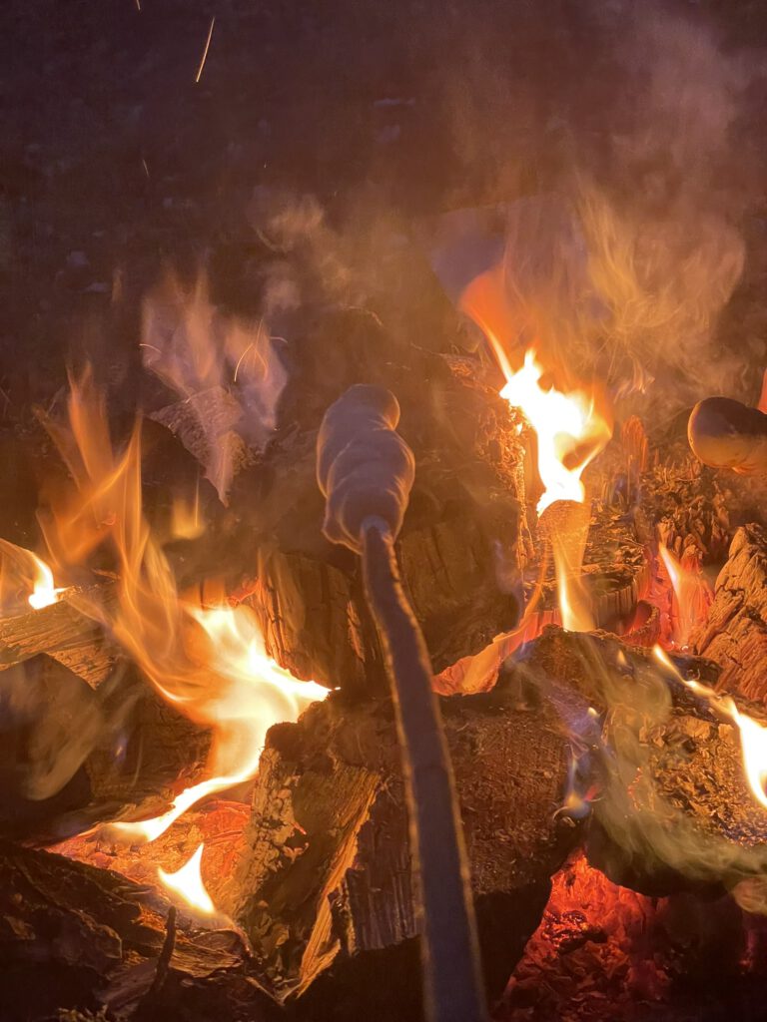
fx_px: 1536
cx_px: 384
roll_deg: +1.1
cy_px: 511
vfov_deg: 36.8
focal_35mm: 52
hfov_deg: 28.0
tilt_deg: -21.4
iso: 800
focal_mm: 6
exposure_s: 1/44
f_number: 2
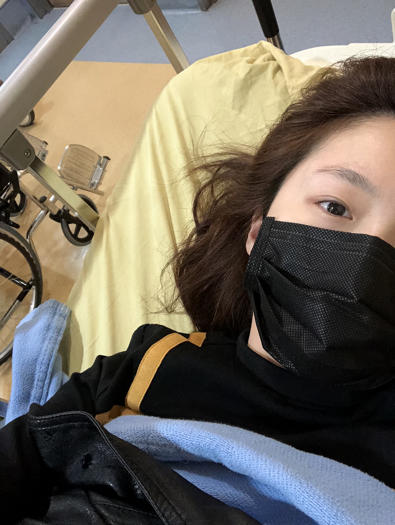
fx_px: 486
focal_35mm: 32
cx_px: 198
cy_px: 262
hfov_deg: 44.2
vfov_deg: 56.8
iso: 250
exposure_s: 1/40
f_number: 2.2
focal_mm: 2.87
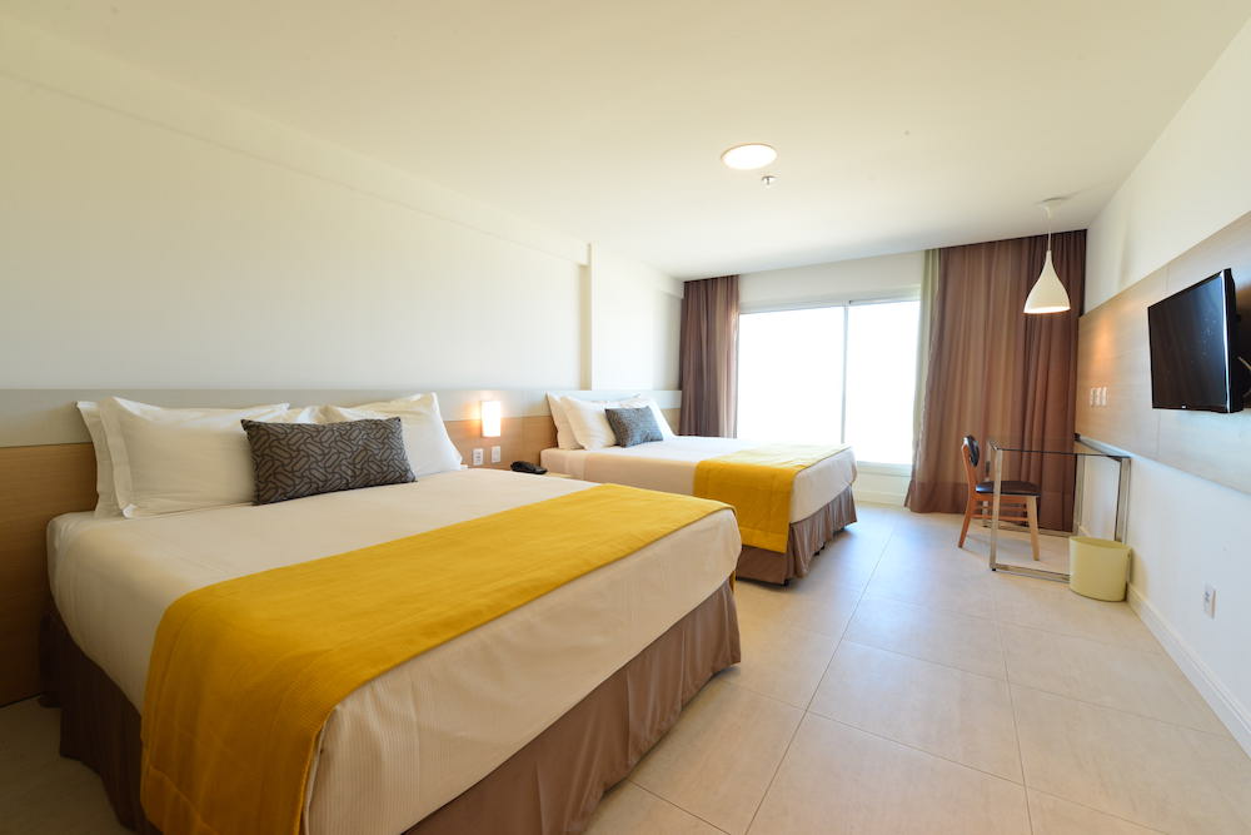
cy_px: 418
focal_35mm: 14
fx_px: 487
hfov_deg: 104.2
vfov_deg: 81.2
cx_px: 626
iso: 400
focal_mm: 14
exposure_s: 1/13
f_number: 13
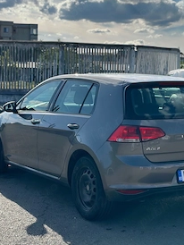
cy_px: 76
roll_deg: -1.9
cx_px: 116
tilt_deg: +0.3
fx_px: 495
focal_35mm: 70
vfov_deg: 27.5
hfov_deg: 21.0
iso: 80
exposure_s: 1/7092
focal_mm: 6.86
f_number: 1.78
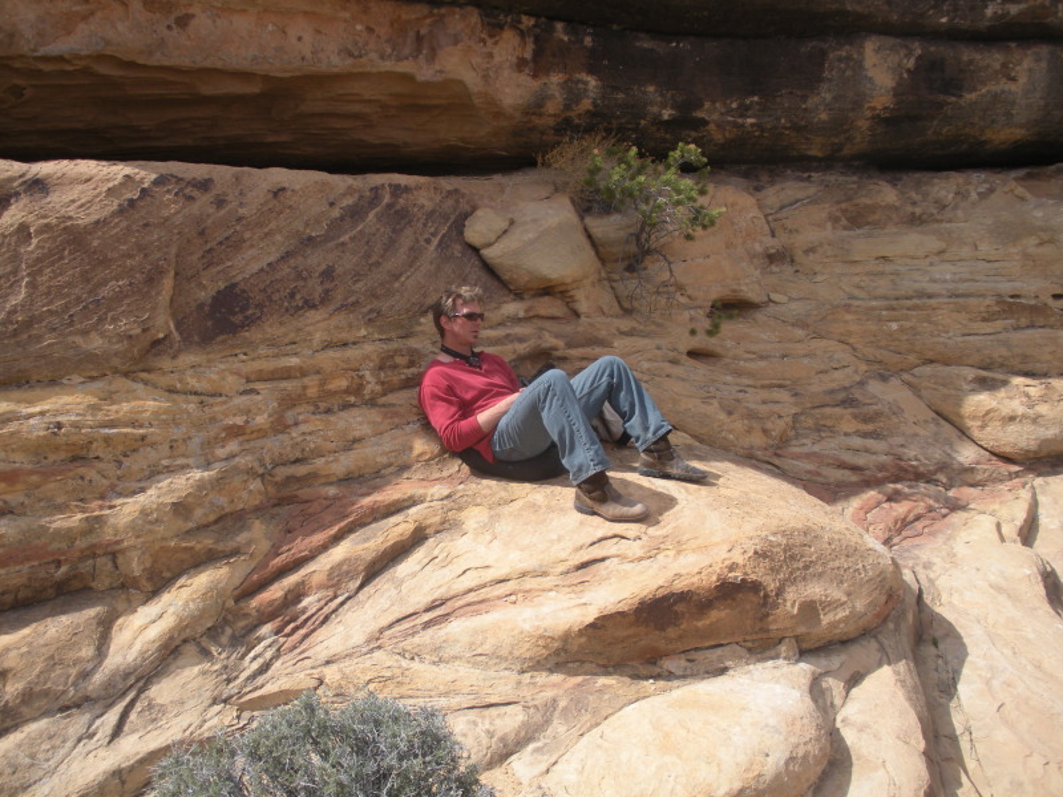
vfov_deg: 39.7
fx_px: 1106
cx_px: 532
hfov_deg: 51.4
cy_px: 398
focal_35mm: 36
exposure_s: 1/649
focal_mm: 6.3
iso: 64
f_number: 3.5
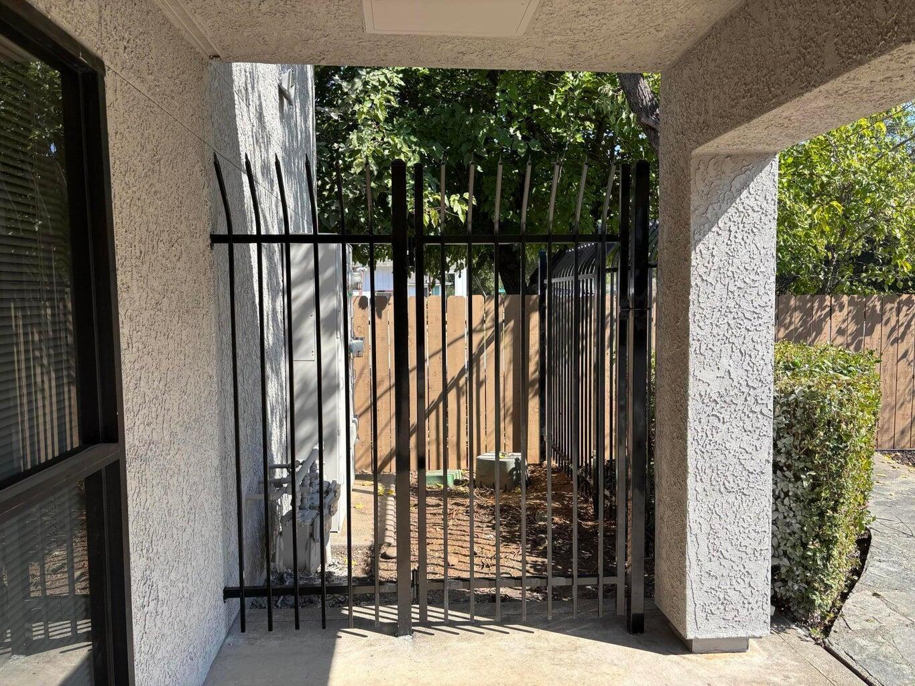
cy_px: 343
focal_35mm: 26
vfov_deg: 53.1
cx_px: 458
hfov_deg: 67.3
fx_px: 687
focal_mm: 5.96
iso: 50
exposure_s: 1/1007
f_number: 1.6
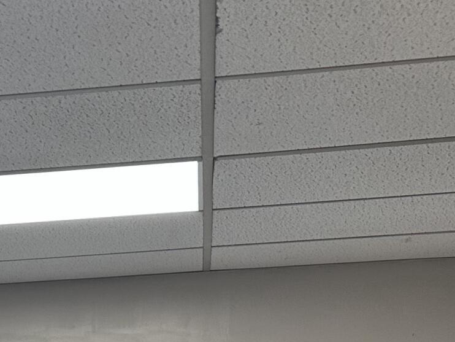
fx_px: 1275
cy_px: 642
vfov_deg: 13.5
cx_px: -101
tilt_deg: -6.0
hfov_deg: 19.0
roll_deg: +0.5
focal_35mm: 97
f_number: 1.78
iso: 125
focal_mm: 6.86
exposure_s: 1/60
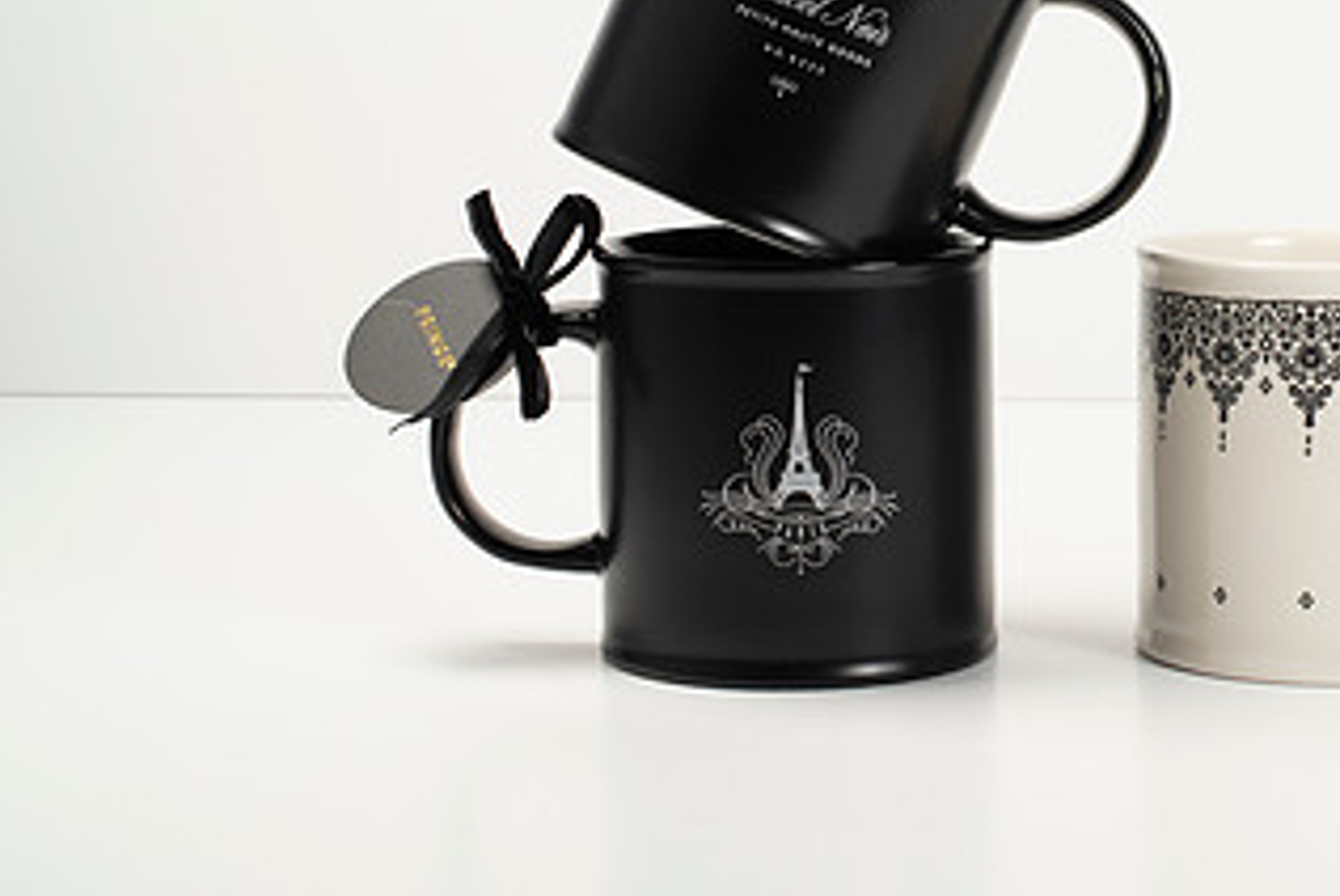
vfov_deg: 14.5
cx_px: 1074
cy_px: 192
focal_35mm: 94
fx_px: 3502
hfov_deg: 21.4
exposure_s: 1/60
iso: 200
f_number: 14
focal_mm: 50
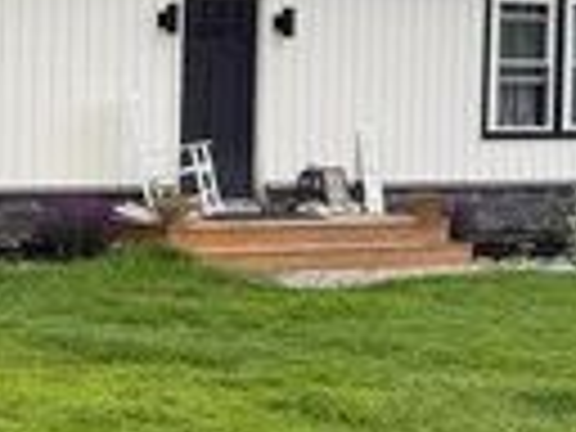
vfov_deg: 15.7
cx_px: -284
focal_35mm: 94
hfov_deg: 18.5
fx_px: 1564
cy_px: 151
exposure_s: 1/622
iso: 80
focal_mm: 6.76
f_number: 1.78
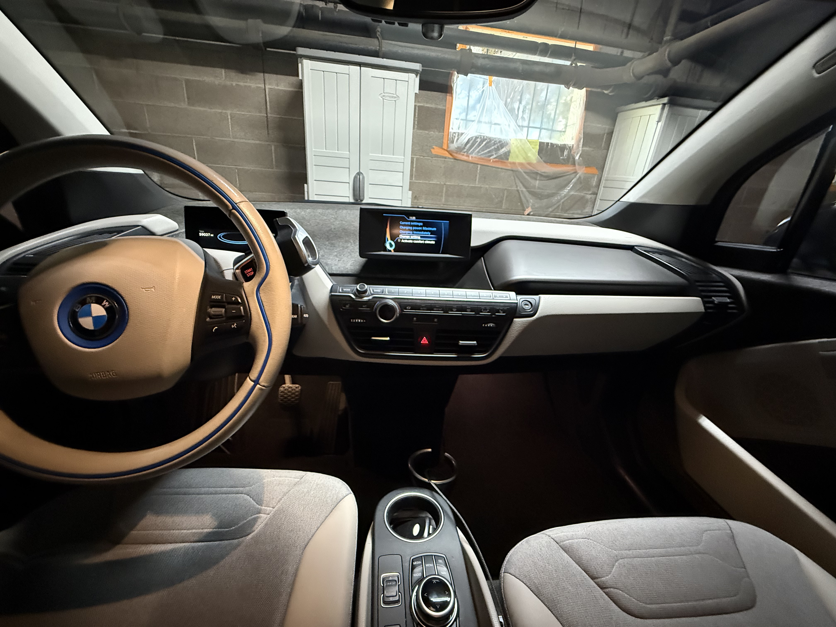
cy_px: 314
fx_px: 338
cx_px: 418
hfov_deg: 102.1
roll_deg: -3.9
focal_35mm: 14
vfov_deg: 85.7
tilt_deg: -21.1
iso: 1250
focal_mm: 2.22
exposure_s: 1/40
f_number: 2.2
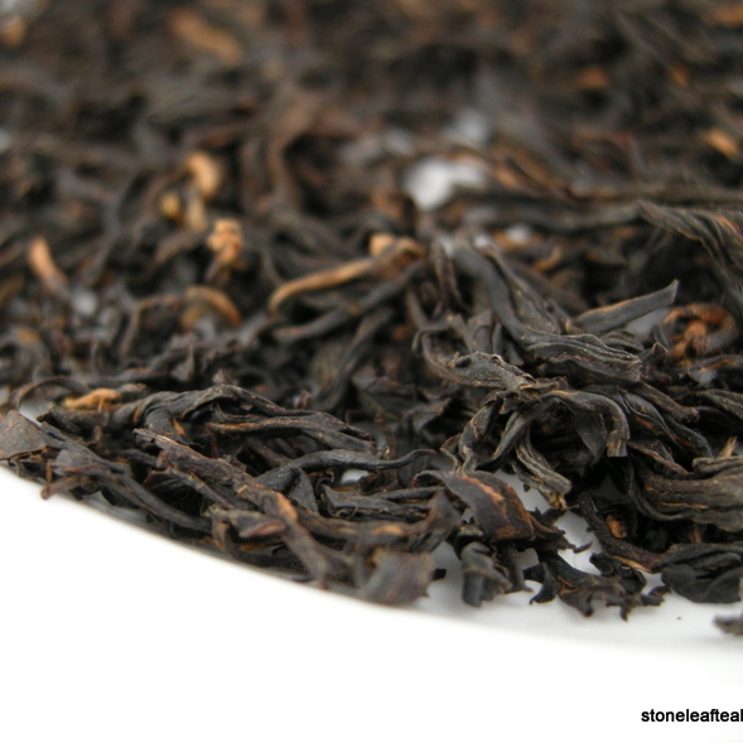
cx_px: 310
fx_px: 1020
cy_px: 368
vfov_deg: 40.0
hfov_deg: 39.9
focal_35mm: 42
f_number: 2.7
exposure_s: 1/60
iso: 129
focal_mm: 7.5
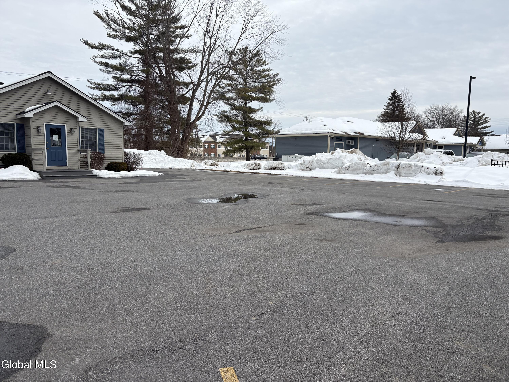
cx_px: 254
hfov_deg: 67.3
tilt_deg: -4.9
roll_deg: -1.0
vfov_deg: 53.1
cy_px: 191
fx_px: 382
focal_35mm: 26
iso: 50
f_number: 1.6
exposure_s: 1/3831
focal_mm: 5.96
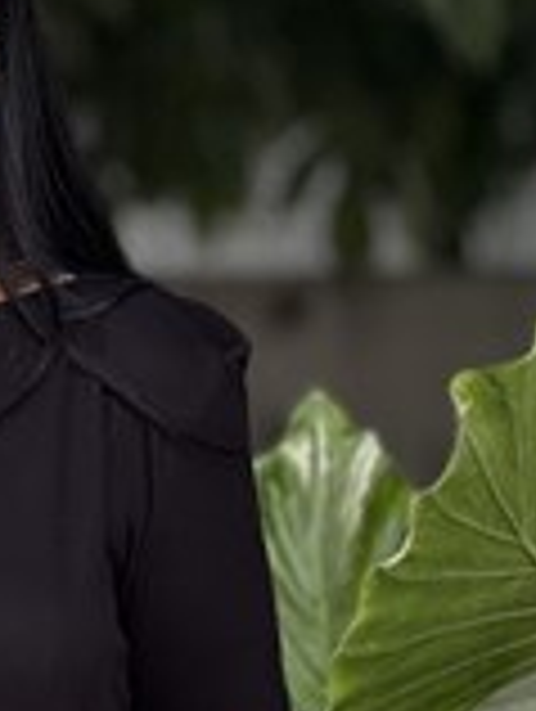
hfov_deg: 3.7
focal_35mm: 405
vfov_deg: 4.9
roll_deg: -1.4
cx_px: -171
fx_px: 8339
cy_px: 668
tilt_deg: -3.7
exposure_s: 1/99
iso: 160
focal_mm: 15.66
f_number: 2.8
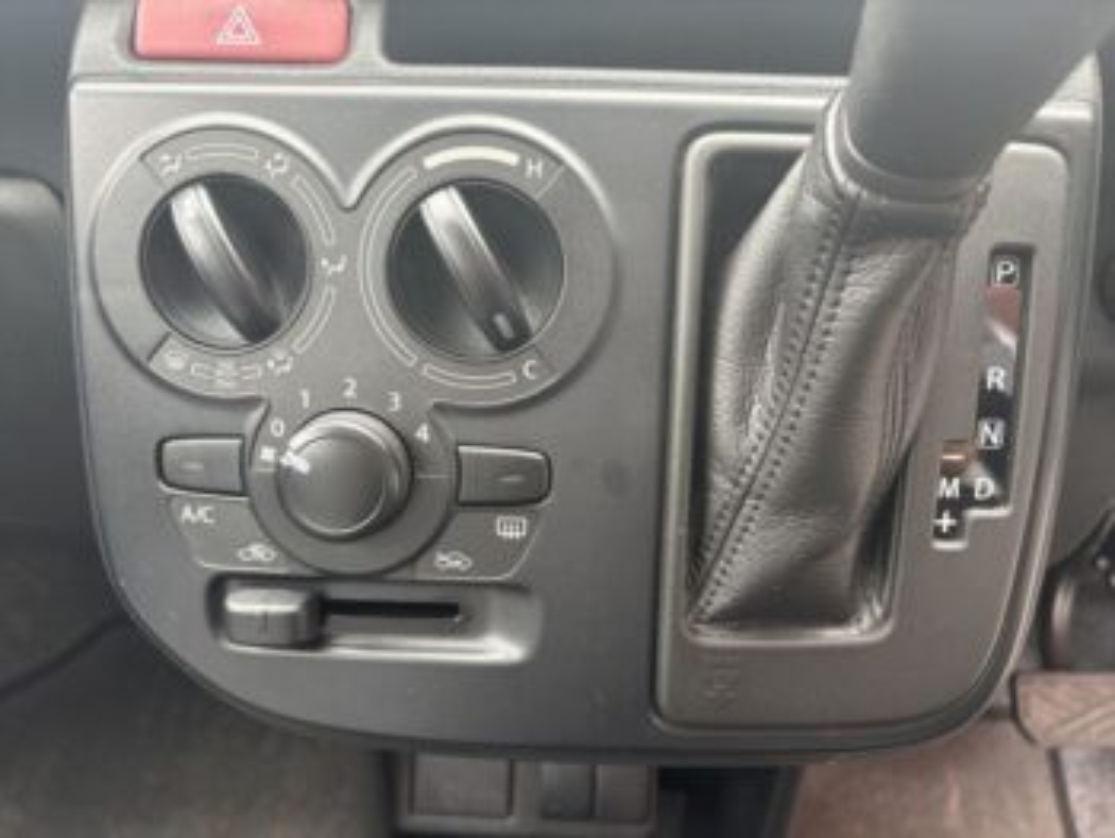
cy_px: 419
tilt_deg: -23.5
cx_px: 558
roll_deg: -0.6
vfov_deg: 53.1
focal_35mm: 26
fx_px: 838
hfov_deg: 67.3
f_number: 1.6
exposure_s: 1/121
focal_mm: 5.96
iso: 80
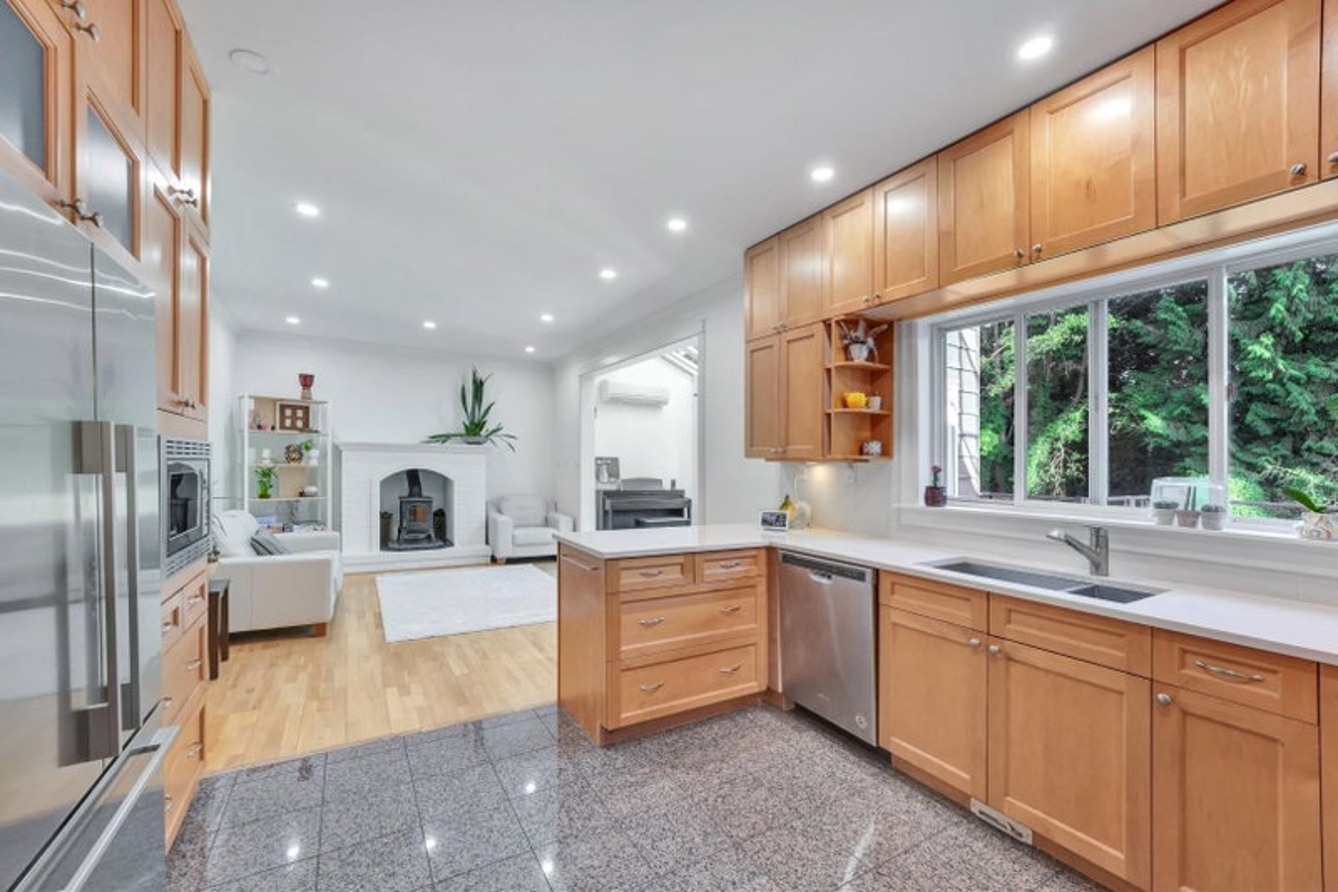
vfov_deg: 78.8
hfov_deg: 101.9
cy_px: 446
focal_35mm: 15
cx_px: 669
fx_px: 542
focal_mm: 14.6
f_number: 8
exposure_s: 1/25
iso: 400
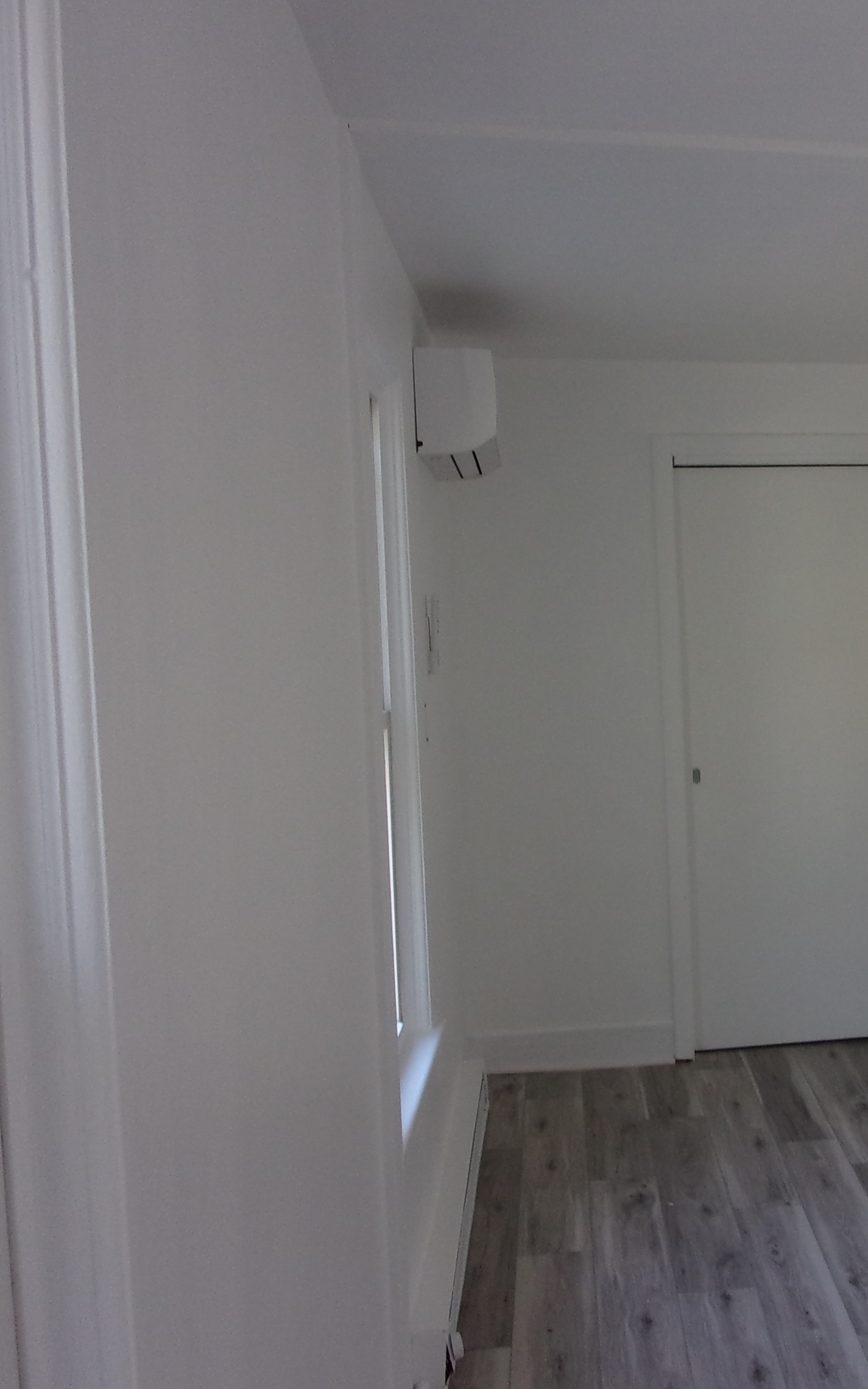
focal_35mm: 40
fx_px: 1513
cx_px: 855
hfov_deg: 30.0
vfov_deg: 49.3
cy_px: 693
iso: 135
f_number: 3.9
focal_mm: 5.1
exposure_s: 1/34
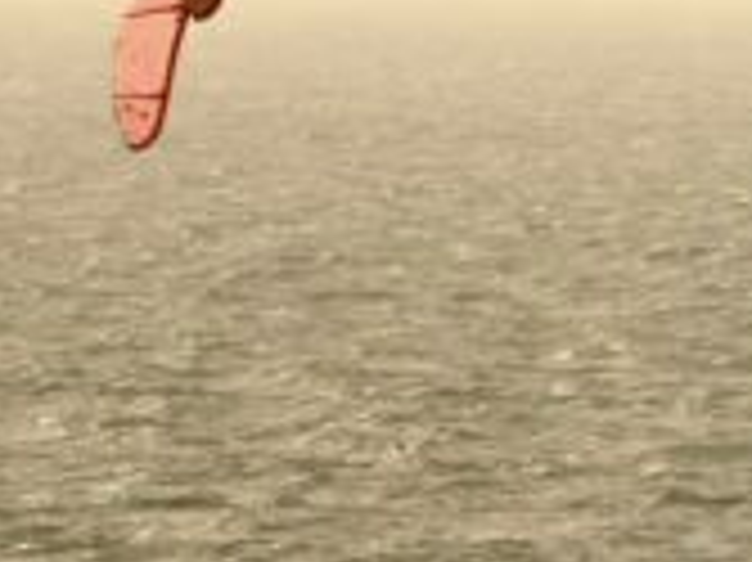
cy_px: 344
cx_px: -1486
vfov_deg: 1.3
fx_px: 25638
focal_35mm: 1181
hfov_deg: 1.7
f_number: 5.6
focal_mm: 200
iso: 200
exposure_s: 1/2000
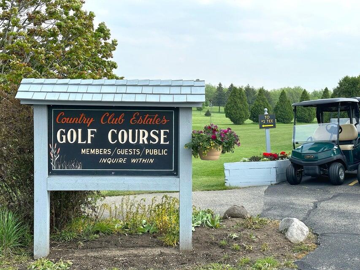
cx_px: 180
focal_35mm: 48
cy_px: 135
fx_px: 499
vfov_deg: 30.3
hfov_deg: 39.7
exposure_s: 1/2732
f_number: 1.78
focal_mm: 6.86
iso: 64
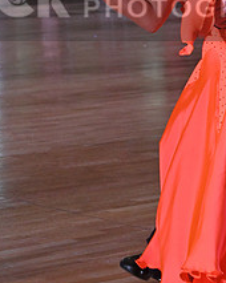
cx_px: 164
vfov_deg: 10.0
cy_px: -3
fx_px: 1608
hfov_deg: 8.0
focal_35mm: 192
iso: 4000
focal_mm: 75
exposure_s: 1/400
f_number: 5.6
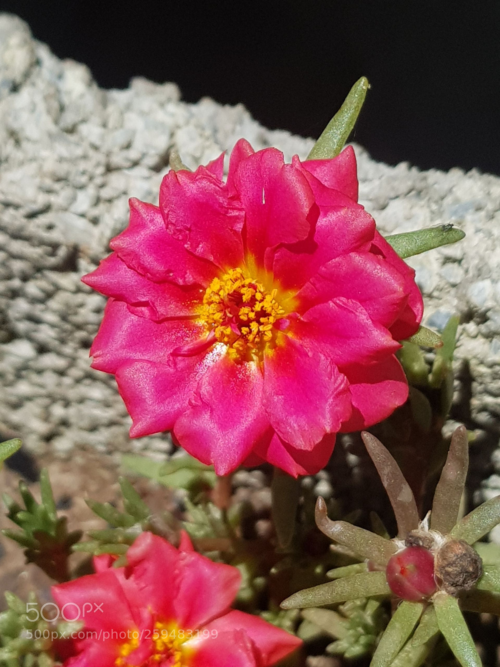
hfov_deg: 53.1
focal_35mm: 26
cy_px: 334
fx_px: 501
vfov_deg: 67.3
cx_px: 250
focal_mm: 4.2
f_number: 1.7
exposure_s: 1/2752
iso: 40
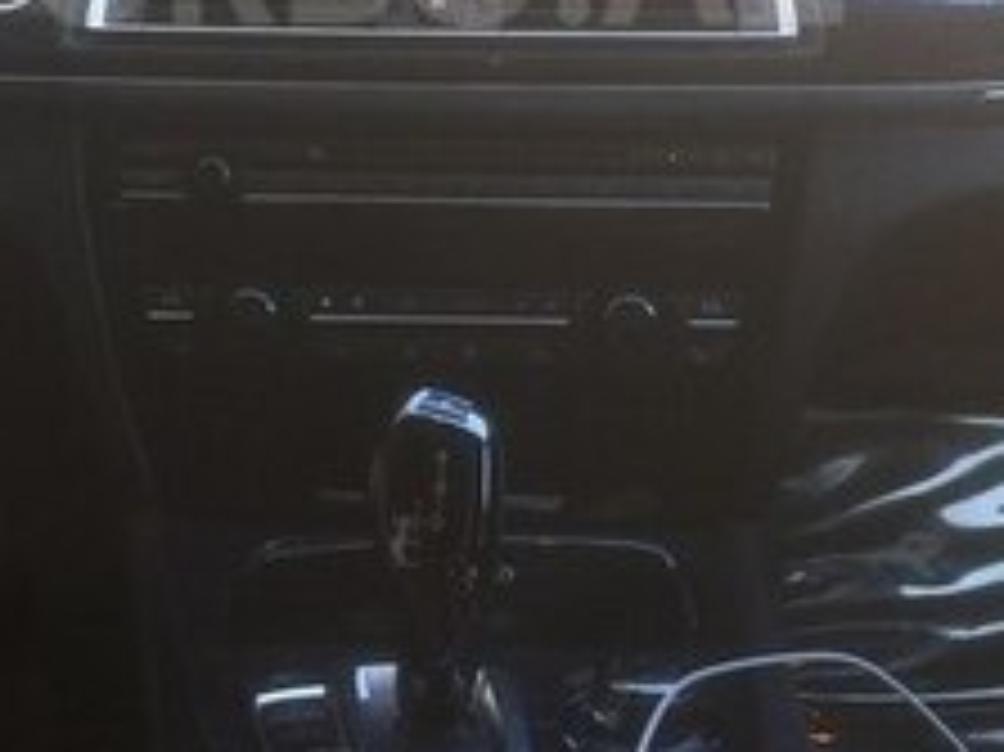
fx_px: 2493
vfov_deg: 16.7
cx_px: 383
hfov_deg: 22.7
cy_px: -43
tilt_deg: -14.9
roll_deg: +0.6
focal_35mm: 86
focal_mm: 4.15
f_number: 2.2
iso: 64
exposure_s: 1/100
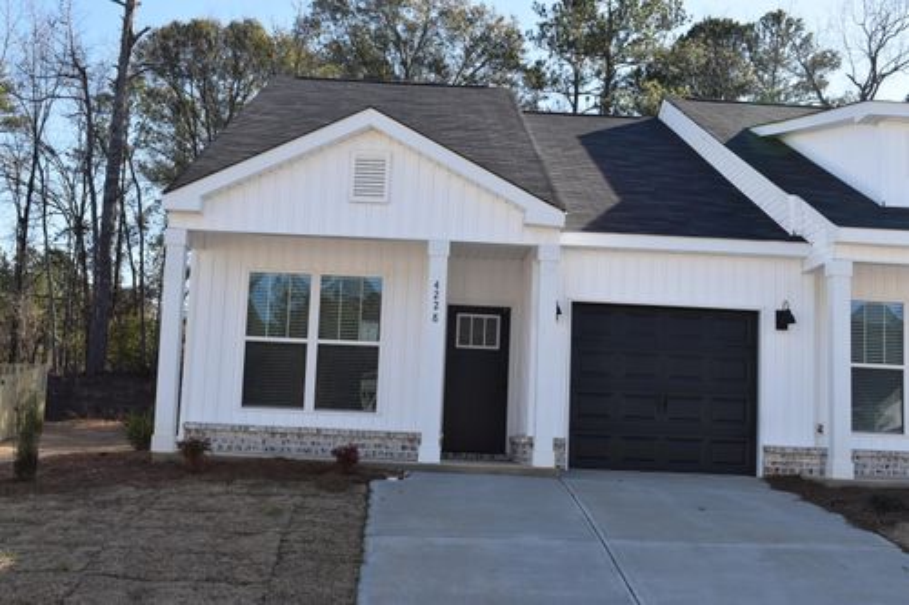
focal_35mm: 44
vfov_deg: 30.8
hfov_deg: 45.0
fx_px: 1098
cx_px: 454
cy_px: 302
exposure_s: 1/250
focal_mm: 29
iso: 200
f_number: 8
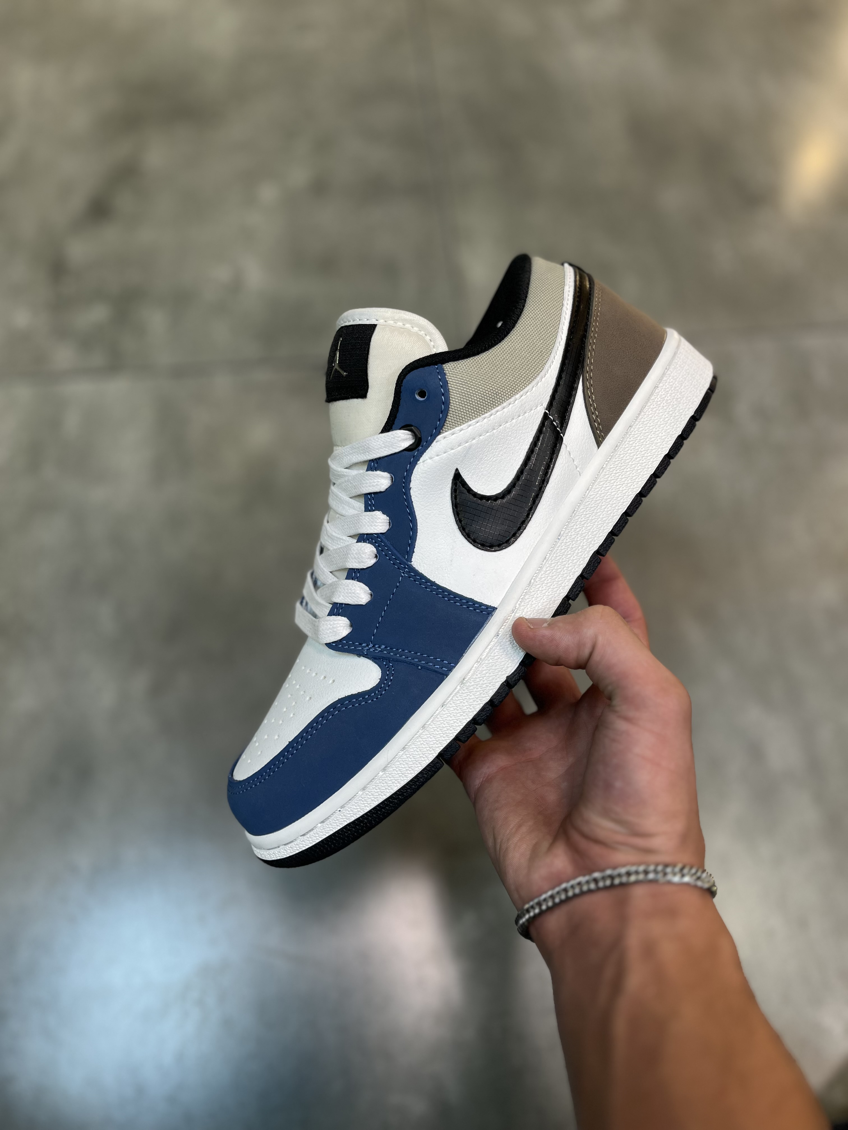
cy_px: 565
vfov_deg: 67.3
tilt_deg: -64.8
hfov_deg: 53.1
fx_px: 849
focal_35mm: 26
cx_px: 424
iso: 32
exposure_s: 1/101
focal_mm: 5.1
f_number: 1.6
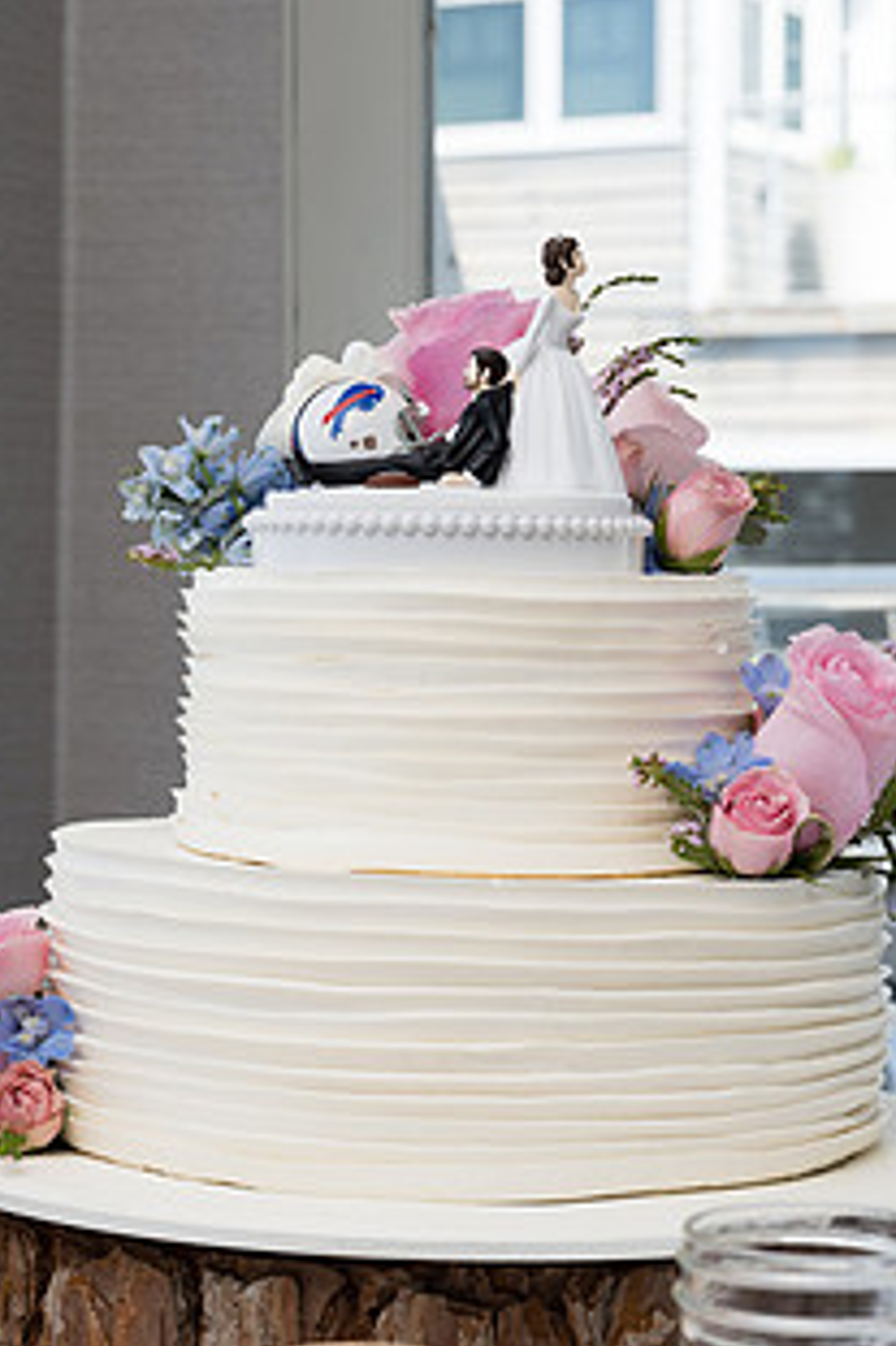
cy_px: 762
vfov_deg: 24.2
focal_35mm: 84
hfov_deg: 16.2
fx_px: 3139
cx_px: 515
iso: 160
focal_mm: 58
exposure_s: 1/200
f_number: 8
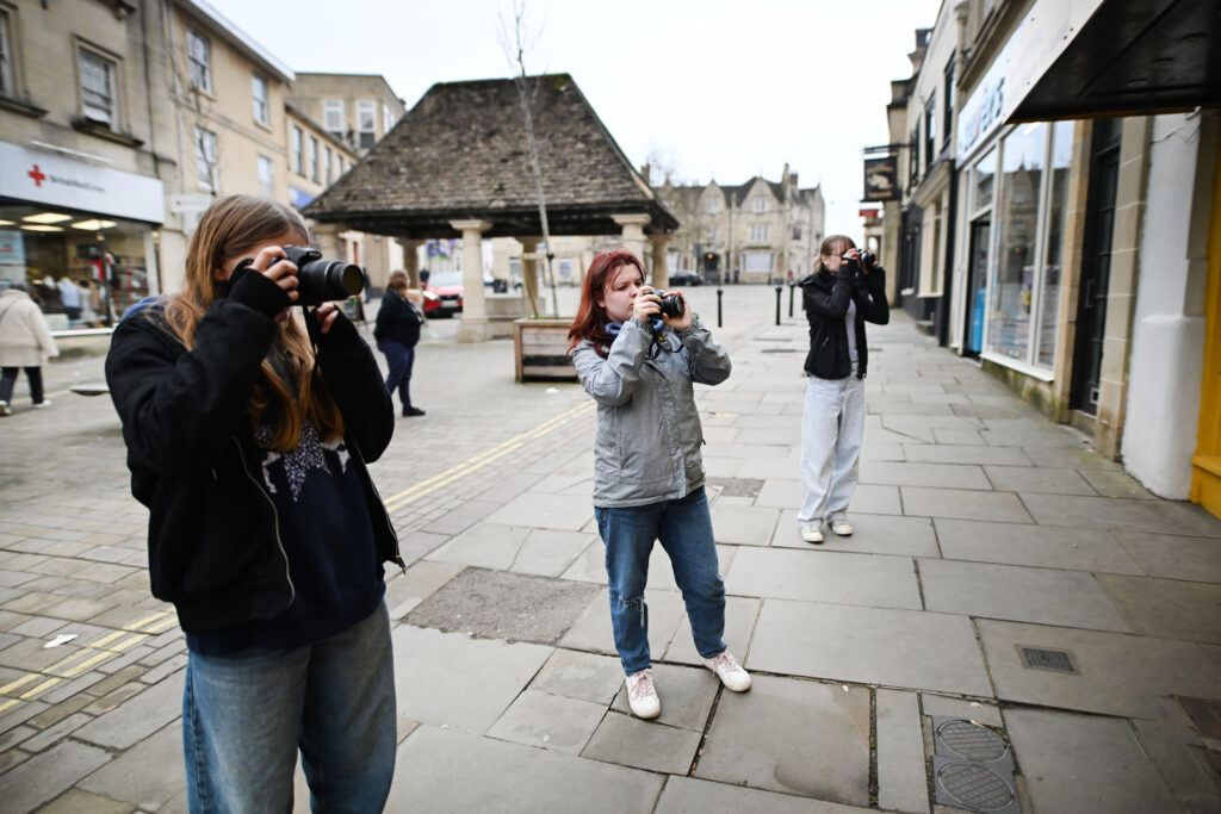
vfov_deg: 61.9
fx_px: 678
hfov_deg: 84.0
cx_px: 610
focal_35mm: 20
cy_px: 407
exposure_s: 1/5000
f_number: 1.4
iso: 800
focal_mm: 20
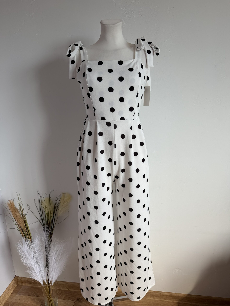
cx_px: 115
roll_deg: +1.3
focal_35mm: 24
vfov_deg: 71.6
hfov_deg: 56.8
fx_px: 213
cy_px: 153
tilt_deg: -15.3
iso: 64
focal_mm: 6.76
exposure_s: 1/291
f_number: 1.78
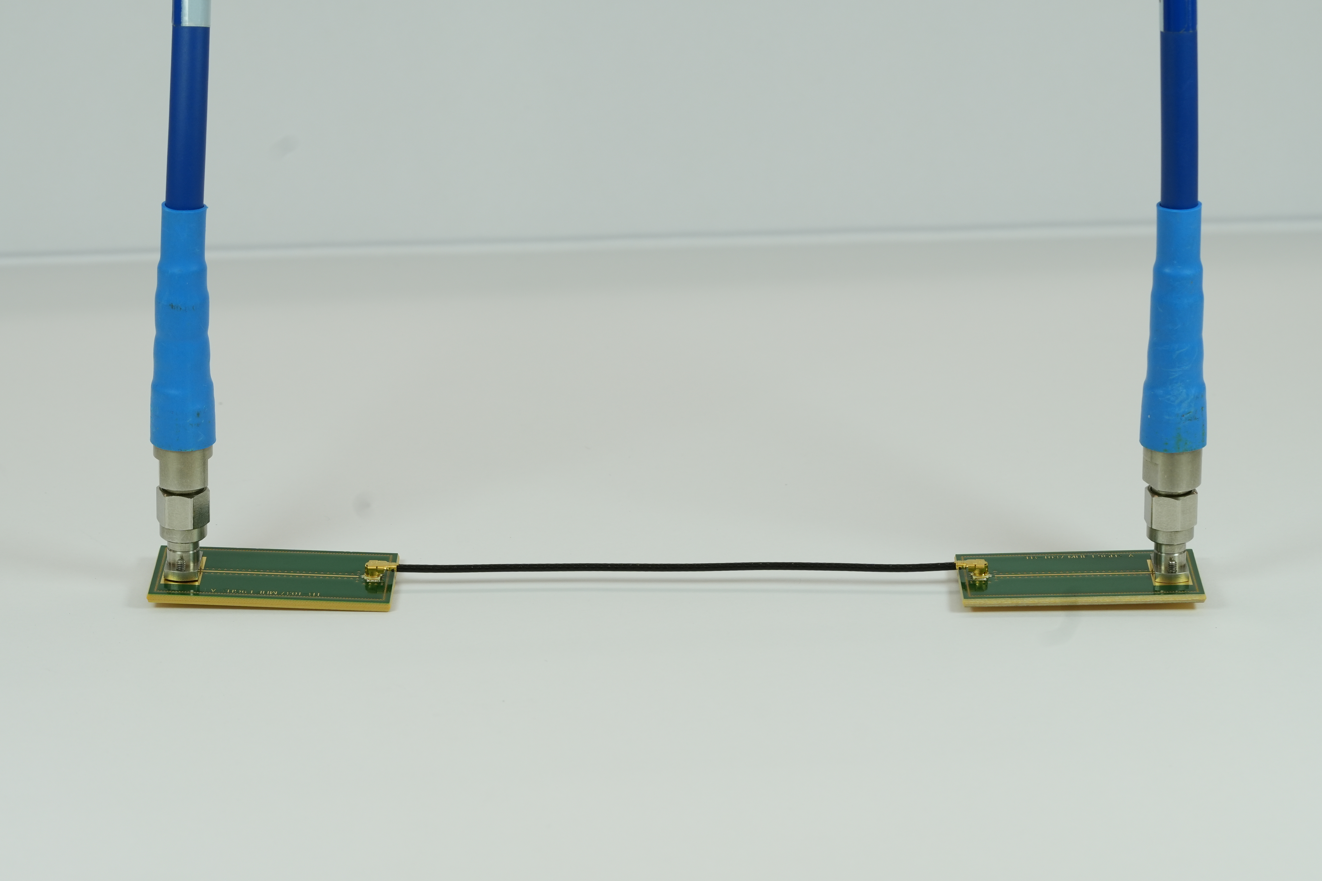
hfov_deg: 15.1
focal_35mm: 136
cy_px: 439
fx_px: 4994
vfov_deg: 10.1
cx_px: 660
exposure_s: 1/25
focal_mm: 90
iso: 200
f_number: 10
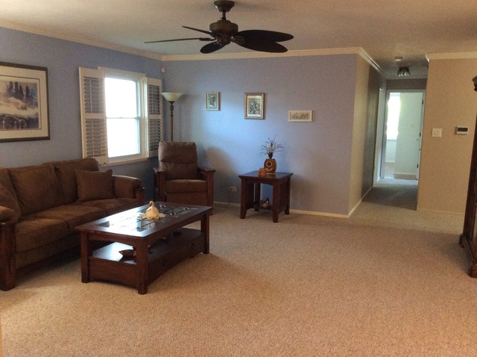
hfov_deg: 56.9
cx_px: 238
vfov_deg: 44.1
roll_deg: -0.4
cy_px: 178
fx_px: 440
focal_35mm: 32
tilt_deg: -8.4
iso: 250
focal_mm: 3.3
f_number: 2.4
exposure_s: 1/24
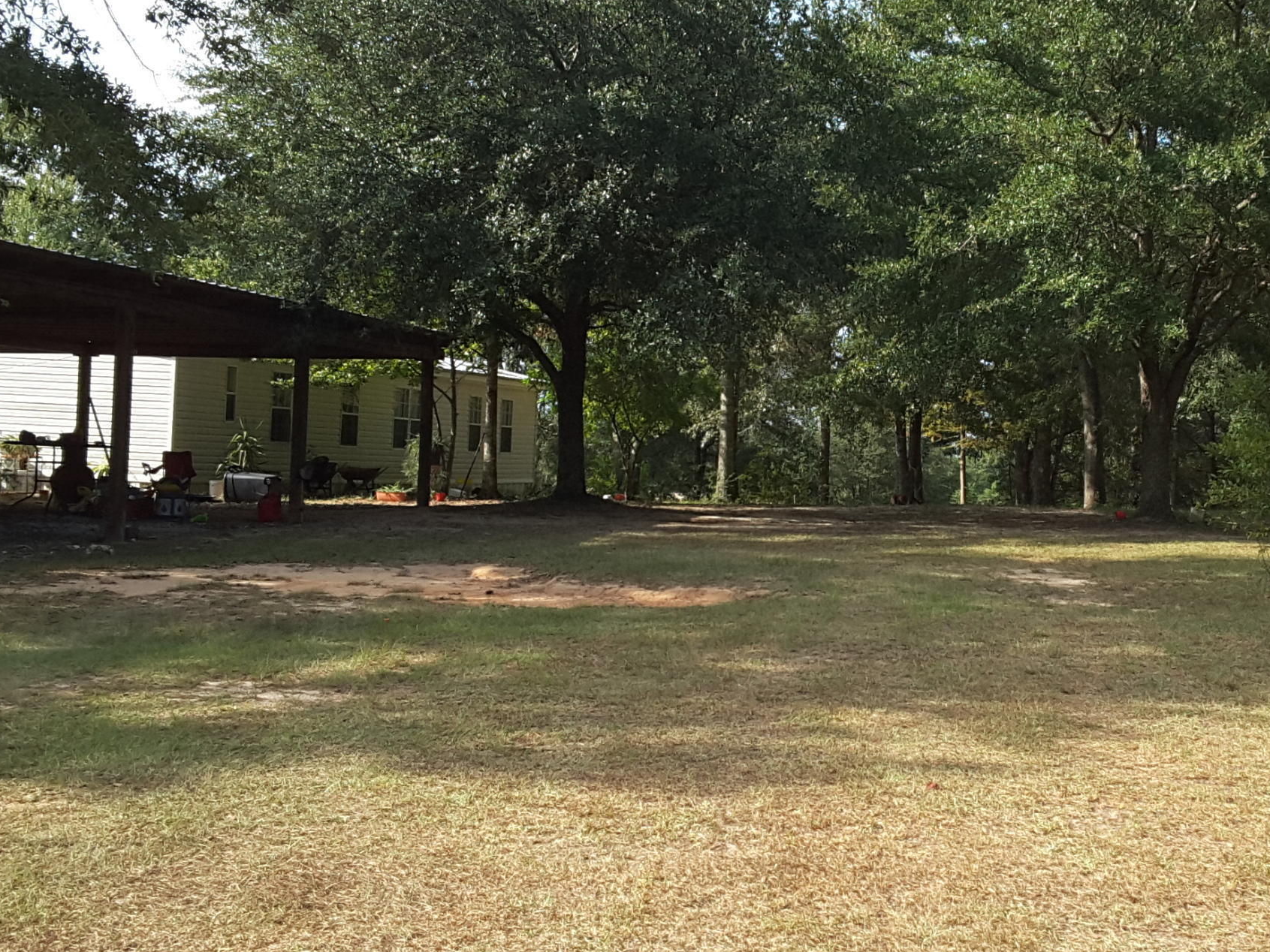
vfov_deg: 26.6
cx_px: 855
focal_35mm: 55
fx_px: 2018
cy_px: 453
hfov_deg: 34.6
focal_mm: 2.9
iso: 40
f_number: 1.9
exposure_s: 1/578
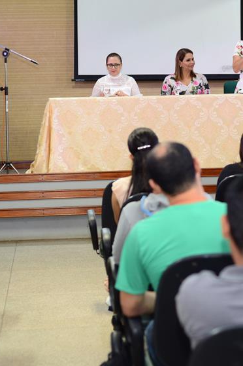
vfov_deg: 19.8
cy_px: 136
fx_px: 1044
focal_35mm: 103
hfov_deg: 13.2
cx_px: 201
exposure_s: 1/60
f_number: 2.2
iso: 800
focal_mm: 50
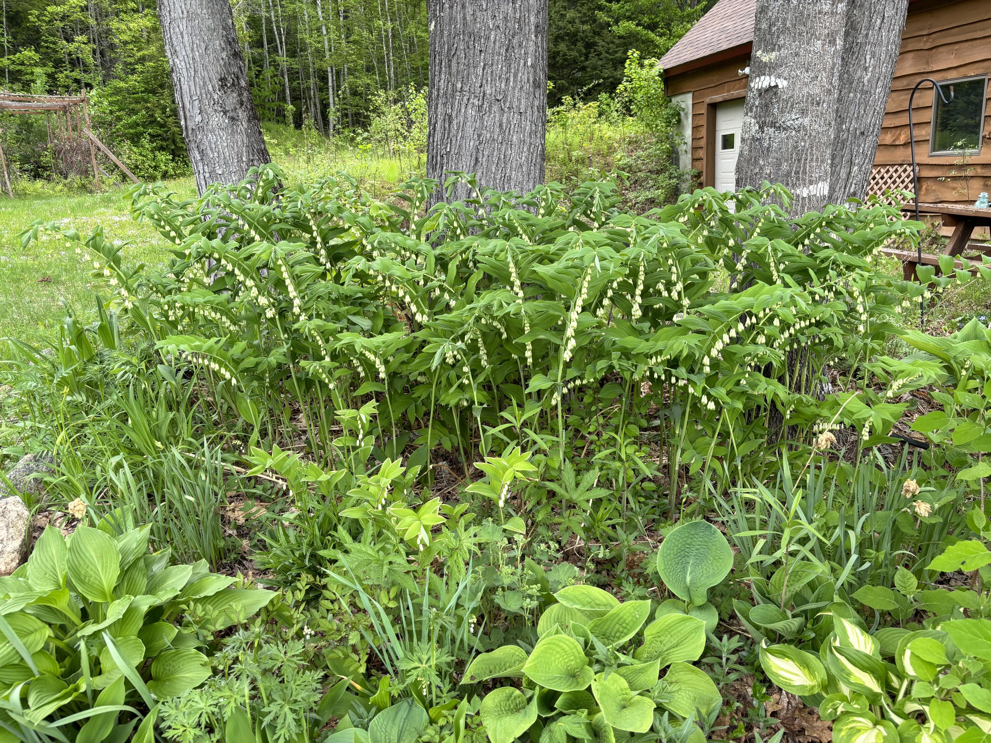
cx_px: 496
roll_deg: +3.0
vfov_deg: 53.1
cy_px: 372
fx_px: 744
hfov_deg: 67.3
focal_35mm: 26
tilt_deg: -13.4
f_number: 1.6
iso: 40
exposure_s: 1/121
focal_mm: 5.96
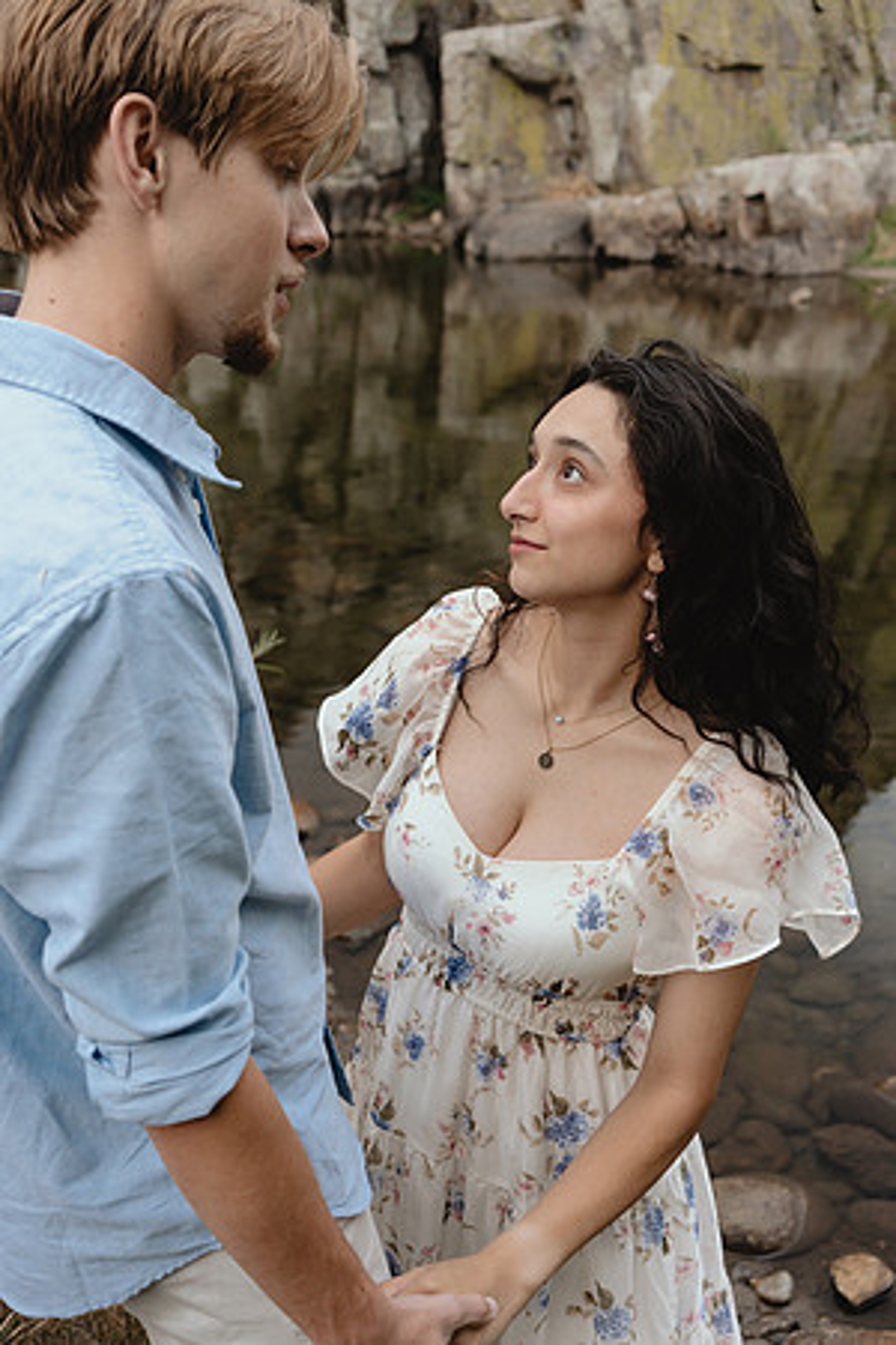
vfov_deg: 54.4
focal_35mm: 35
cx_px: 448
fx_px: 1307
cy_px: 672
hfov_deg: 37.9
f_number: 4.5
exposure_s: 1/250
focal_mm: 35
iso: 800
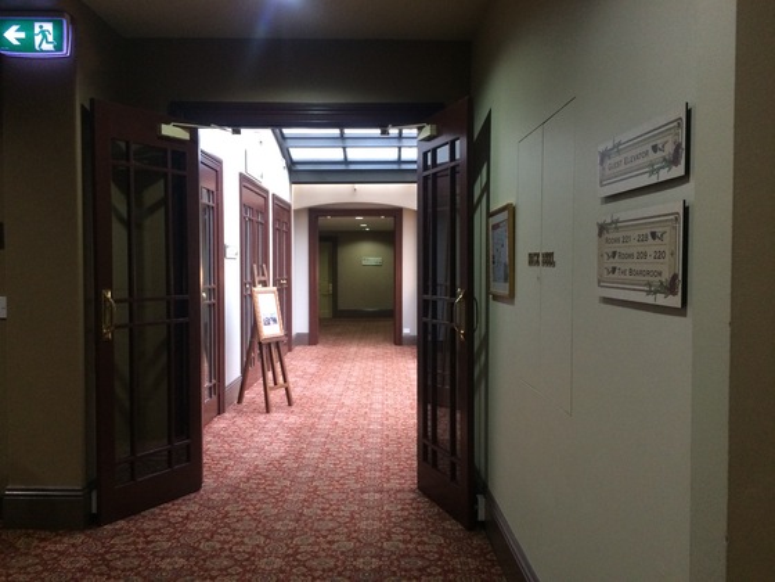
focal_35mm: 29
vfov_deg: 48.2
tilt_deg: -2.1
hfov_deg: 61.7
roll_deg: +0.9
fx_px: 649
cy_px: 291
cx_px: 388
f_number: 2.2
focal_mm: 4.15
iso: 320
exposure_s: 1/33
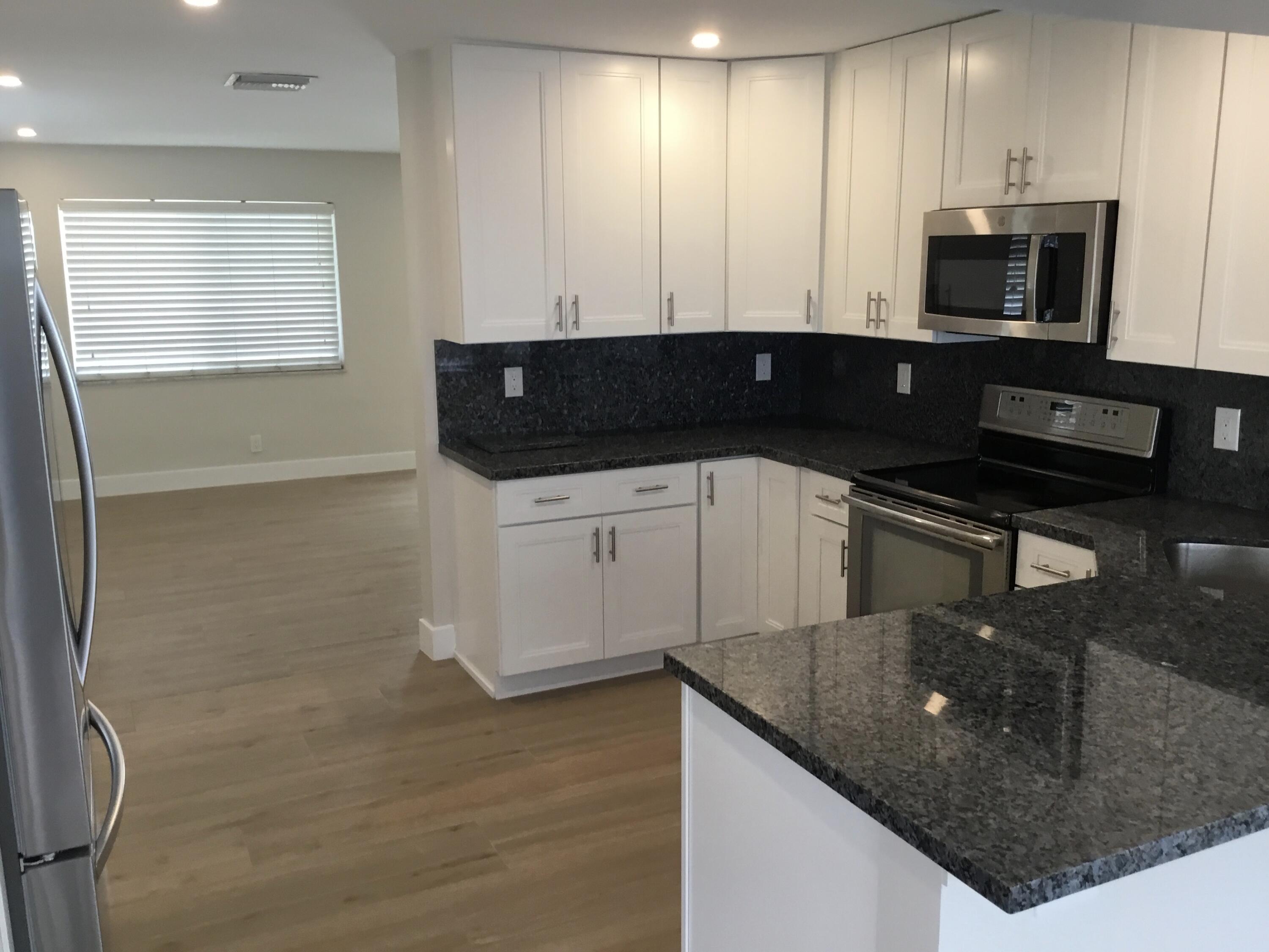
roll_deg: +0.4
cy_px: 476
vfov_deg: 45.4
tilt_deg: -11.6
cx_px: 634
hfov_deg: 58.4
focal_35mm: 31
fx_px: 1136
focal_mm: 3.3
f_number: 2.4
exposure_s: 1/30
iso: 64
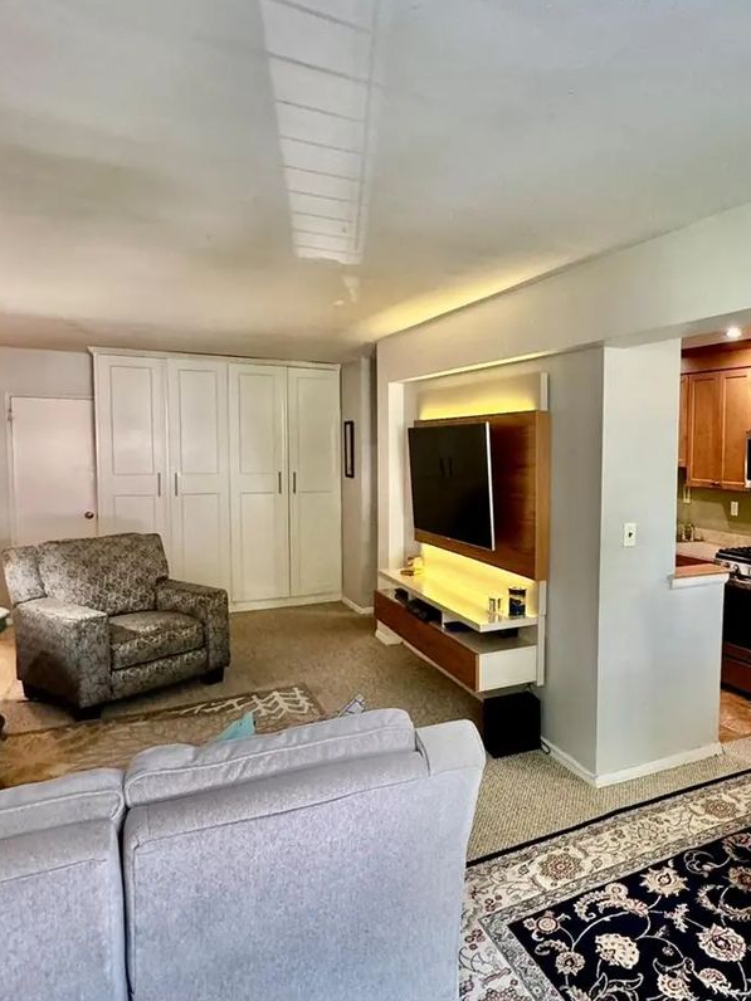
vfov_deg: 71.6
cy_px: 491
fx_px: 694
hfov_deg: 54.3
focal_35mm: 24
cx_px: 559
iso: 320
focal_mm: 2.22
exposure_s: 1/60
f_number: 2.2
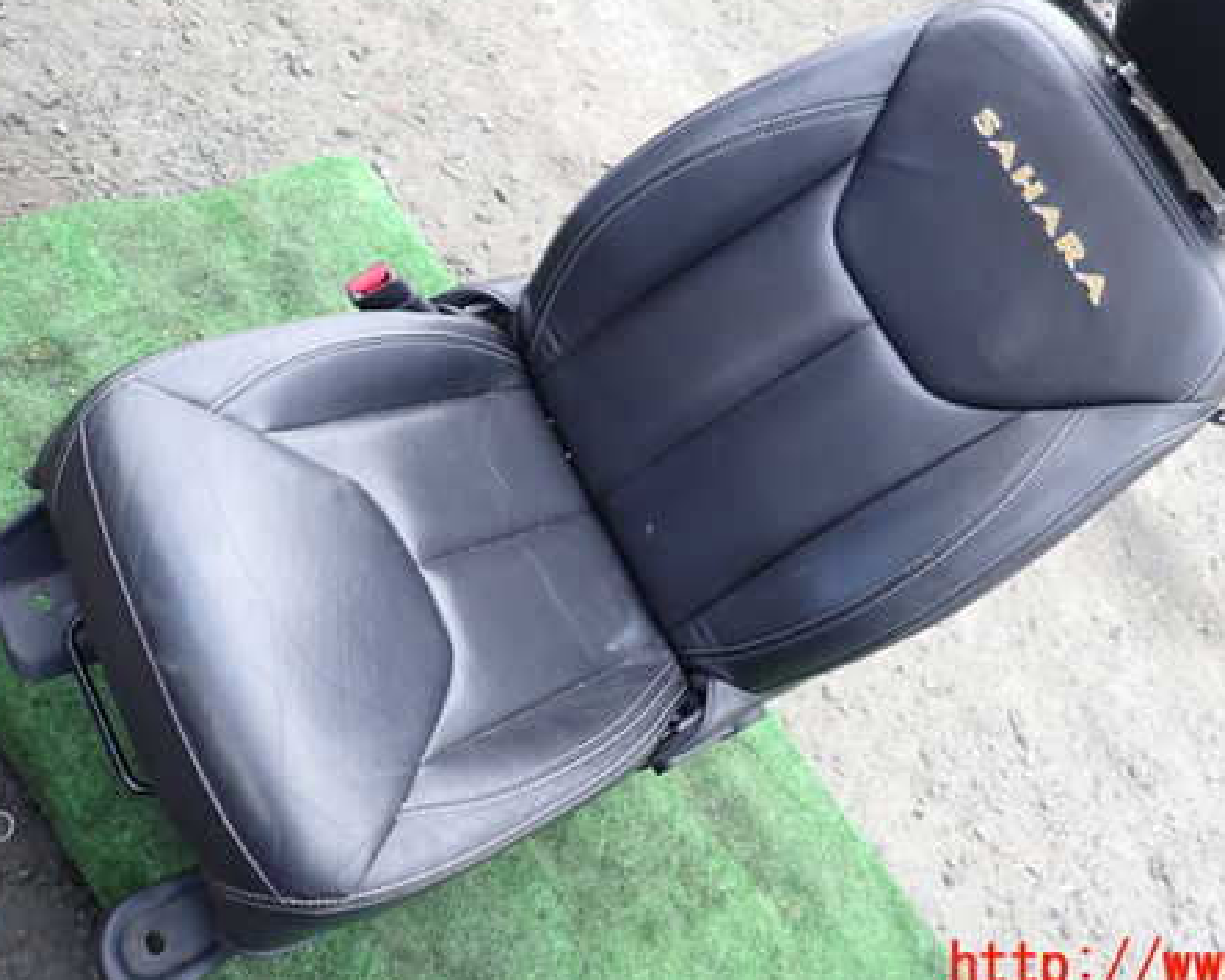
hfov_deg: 53.8
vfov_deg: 44.2
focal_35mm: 33
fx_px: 1196
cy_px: 381
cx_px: 745
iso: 100
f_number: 2
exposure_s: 1/100
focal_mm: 4.5
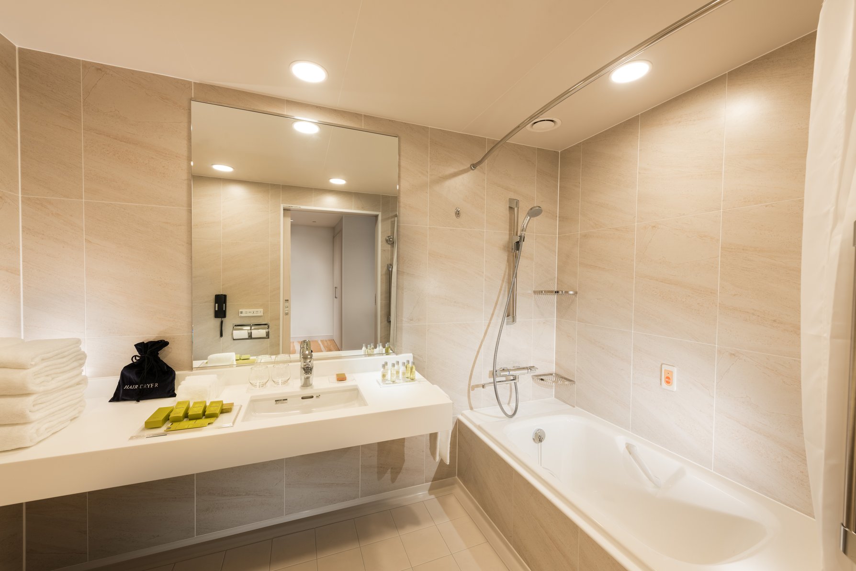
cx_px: 428
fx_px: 333
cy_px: 286
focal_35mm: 14
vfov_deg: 81.2
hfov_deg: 104.3
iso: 100
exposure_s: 1/2.5
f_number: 10
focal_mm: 14
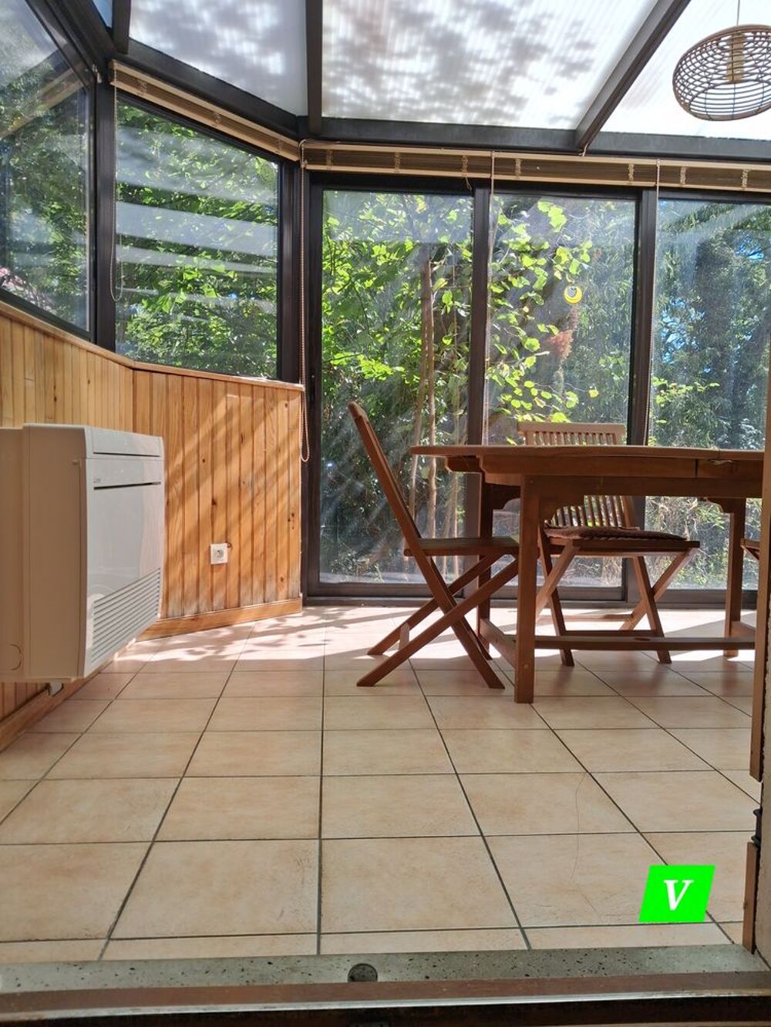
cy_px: 514
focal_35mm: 27
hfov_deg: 51.4
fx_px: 802
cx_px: 386
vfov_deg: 65.3
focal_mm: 4
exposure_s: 1/227
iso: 20
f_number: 1.8
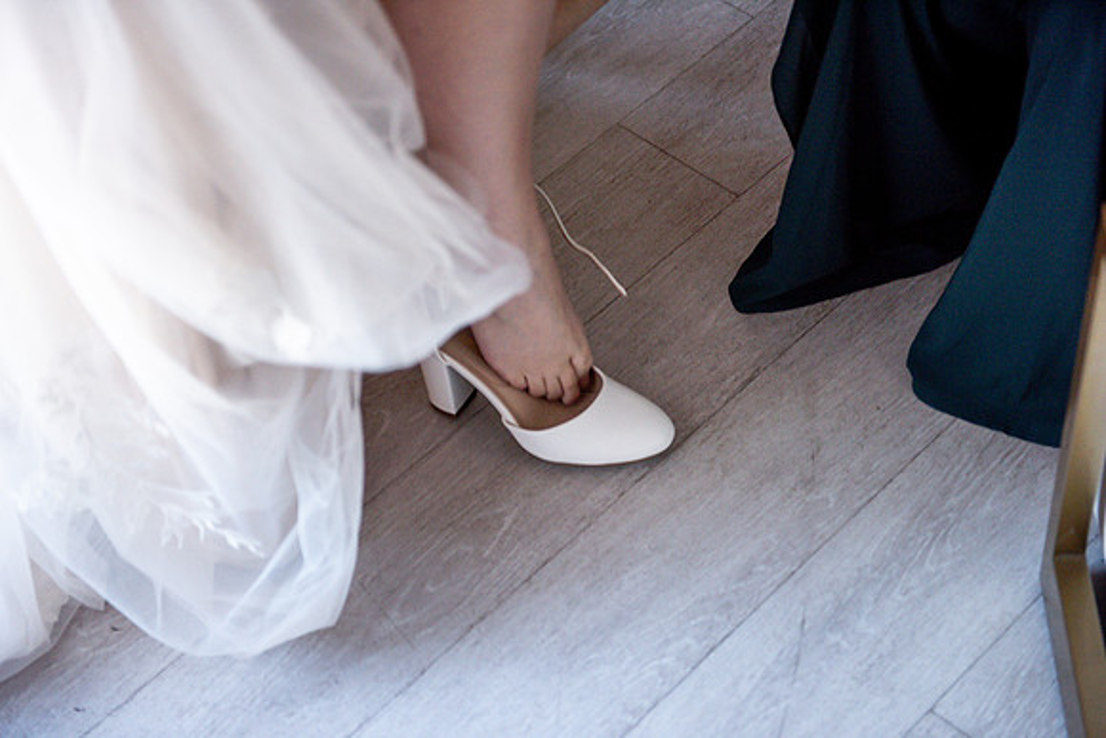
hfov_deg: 28.8
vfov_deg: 19.5
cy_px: 369
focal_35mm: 70
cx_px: 553
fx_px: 2151
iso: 1600
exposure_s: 1/160
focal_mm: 70
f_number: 2.8
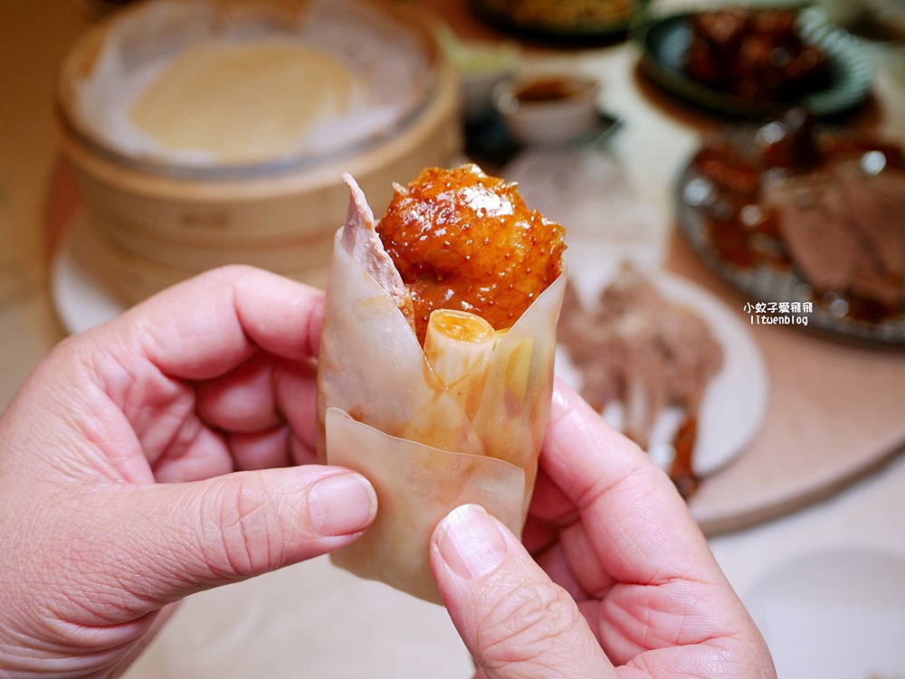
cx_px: 452
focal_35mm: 28
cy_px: 340
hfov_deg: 63.4
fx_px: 732
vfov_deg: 49.8
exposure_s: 1/250
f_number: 2.5
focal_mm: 14
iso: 200
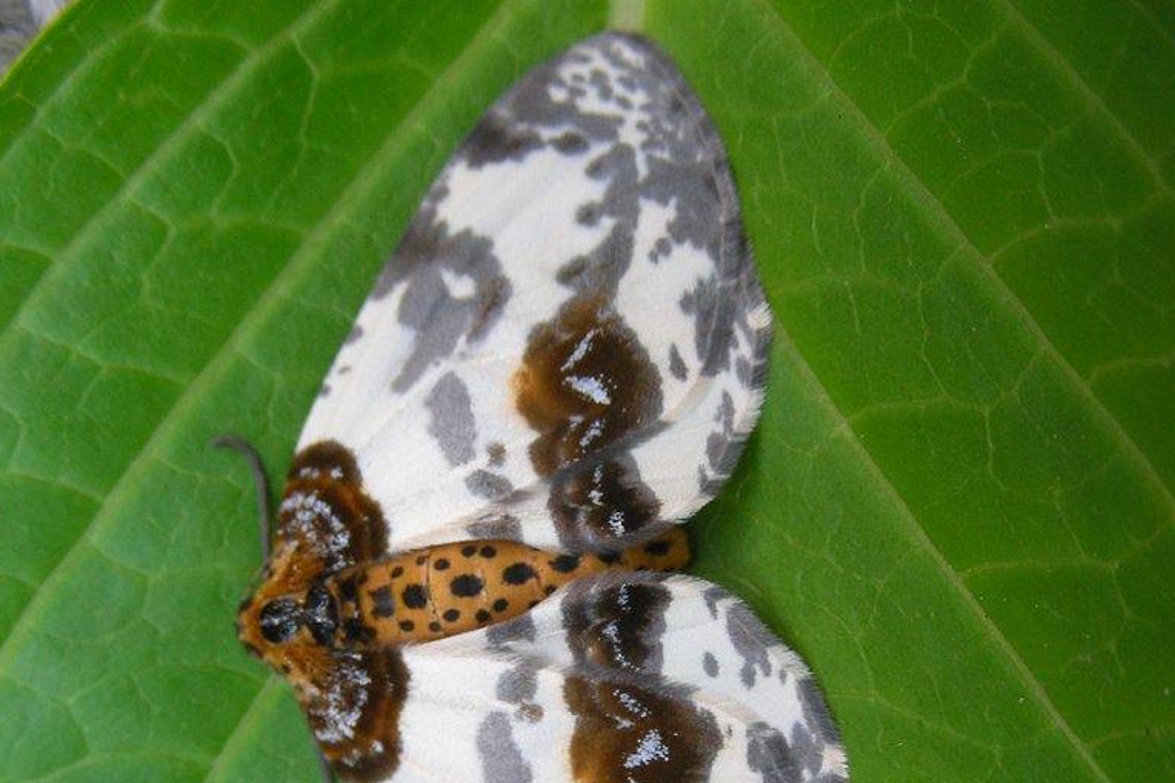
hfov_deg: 37.5
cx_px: 588
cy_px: 665
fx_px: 1729
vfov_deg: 24.9
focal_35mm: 53
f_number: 3.5
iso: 139
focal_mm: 6.3
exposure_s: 1/30.3
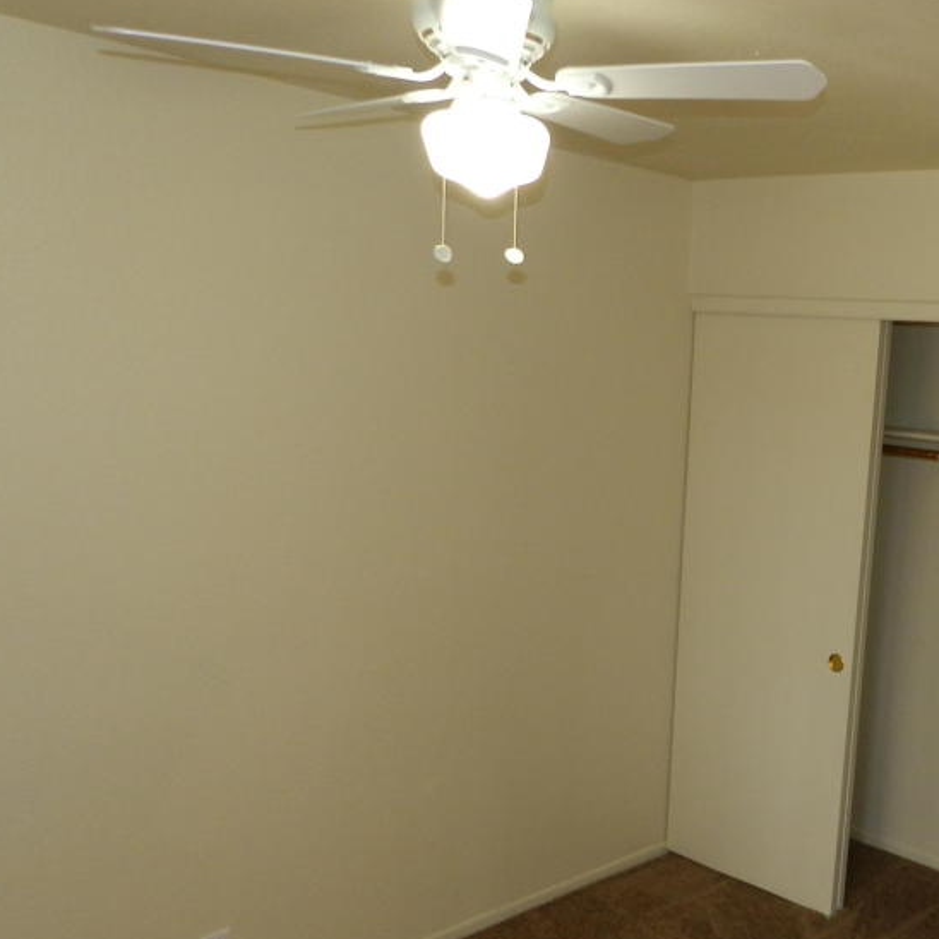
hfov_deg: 41.6
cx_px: 775
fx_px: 1166
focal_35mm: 38
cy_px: 581
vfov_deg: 43.5
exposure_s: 1/30
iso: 200
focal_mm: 4
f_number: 3.4
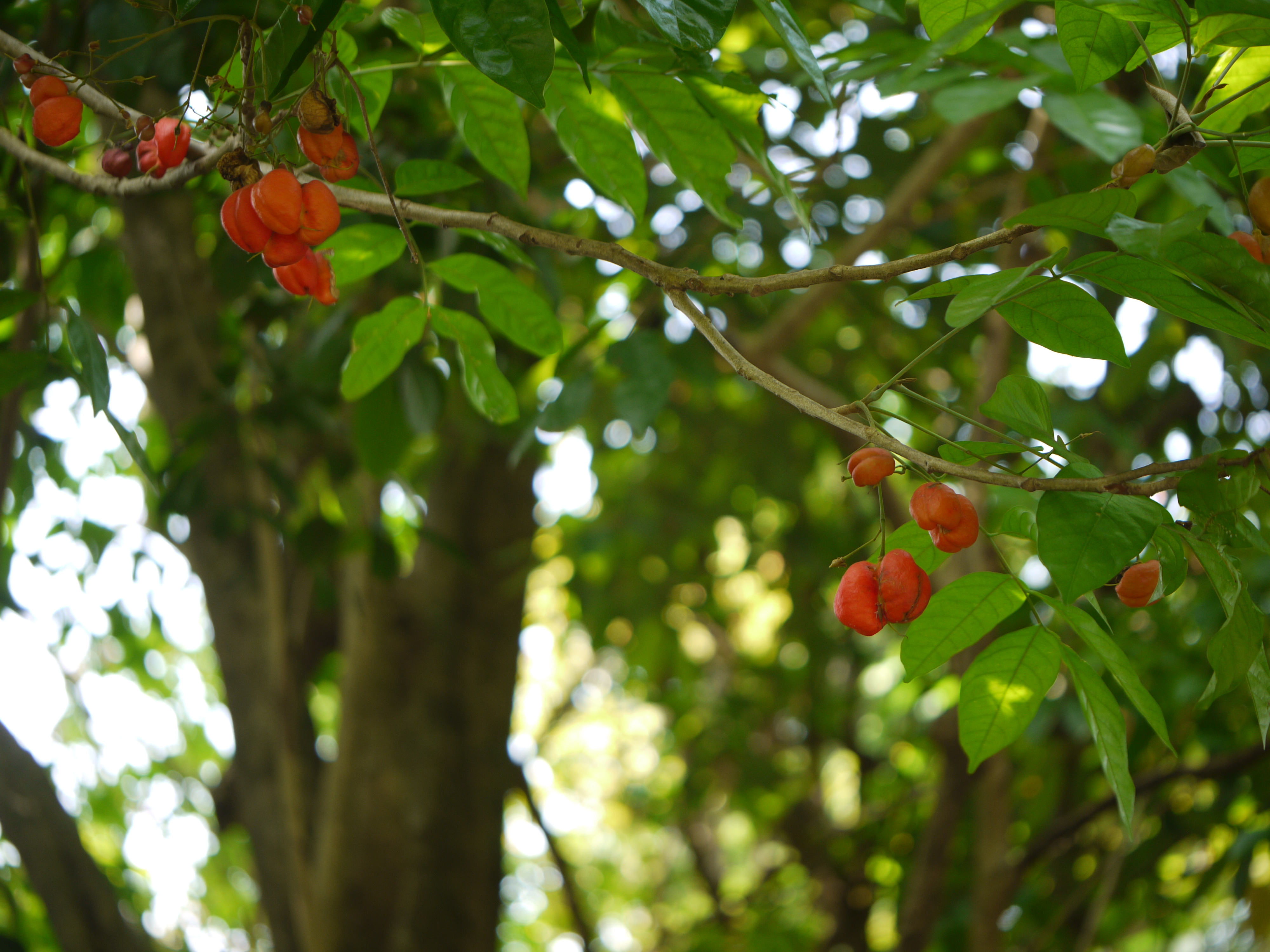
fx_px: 3302
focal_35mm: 90
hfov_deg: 21.8
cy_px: 476
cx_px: 635
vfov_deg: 16.4
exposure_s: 1/60
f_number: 2.8
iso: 100
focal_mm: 45
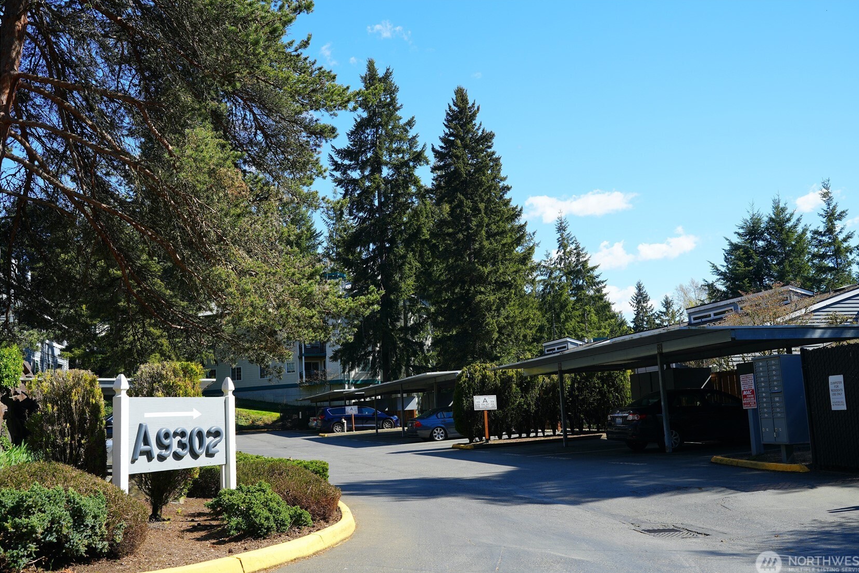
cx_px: 441
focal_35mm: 36
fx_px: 859
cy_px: 289
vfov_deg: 36.9
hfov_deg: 53.1
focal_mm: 35
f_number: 6.7
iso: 100
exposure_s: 1/250
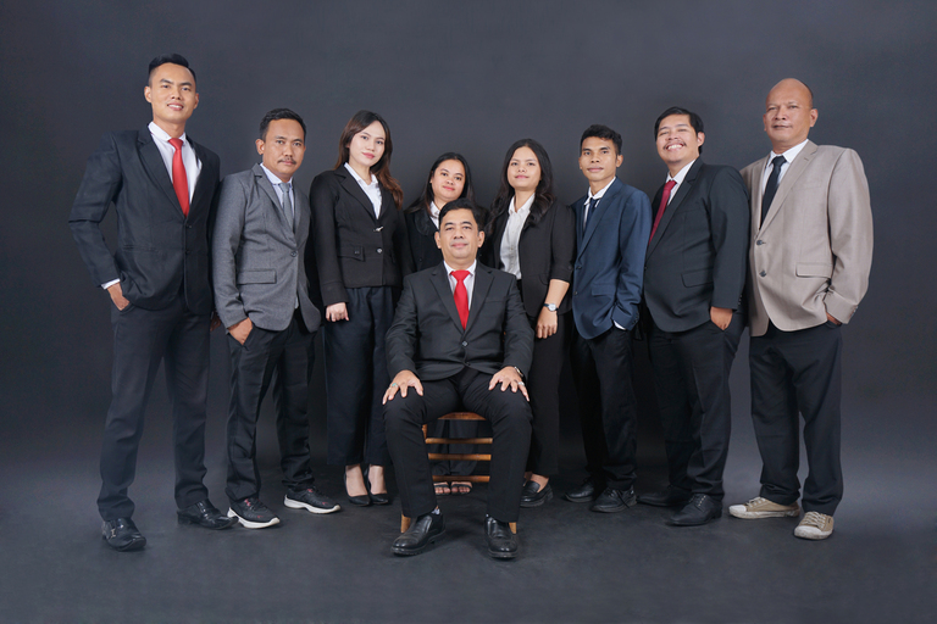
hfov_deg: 60.3
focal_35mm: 31
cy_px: 312
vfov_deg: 42.3
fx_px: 807
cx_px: 468
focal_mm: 31
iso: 200
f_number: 5.6
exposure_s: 1/125
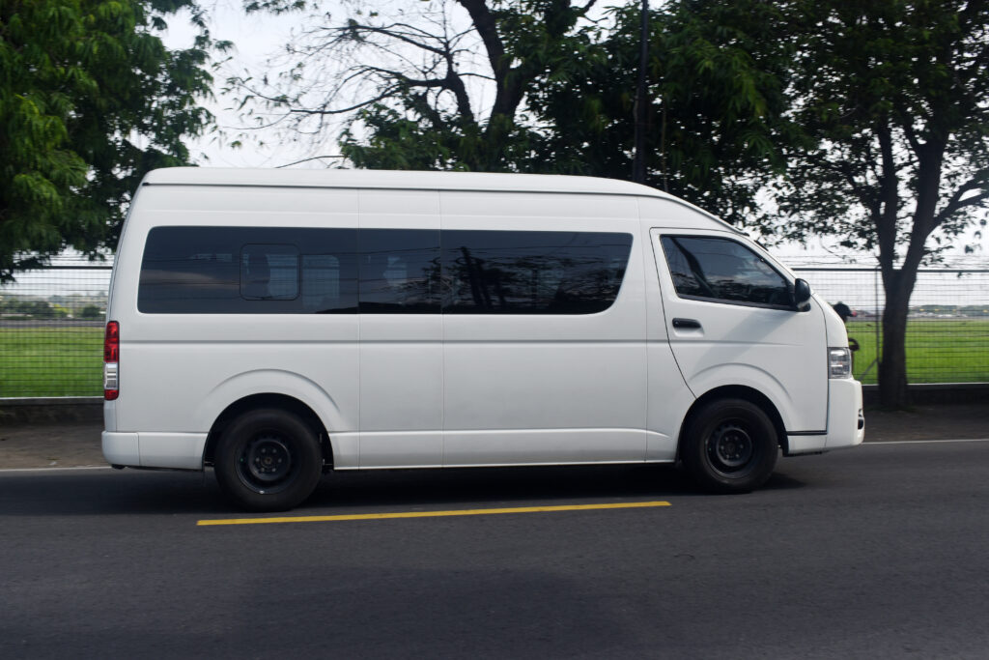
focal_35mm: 38
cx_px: 494
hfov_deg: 51.3
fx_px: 1030
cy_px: 330
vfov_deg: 35.5
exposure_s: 1/400
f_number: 8
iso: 125
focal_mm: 25
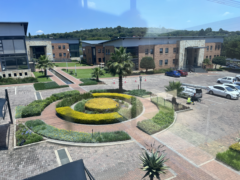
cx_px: 120
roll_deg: +1.6
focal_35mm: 26
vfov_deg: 53.1
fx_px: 180
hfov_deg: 67.3
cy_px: 90
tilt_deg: -15.0
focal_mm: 5.1
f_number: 1.6
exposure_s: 1/975
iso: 50
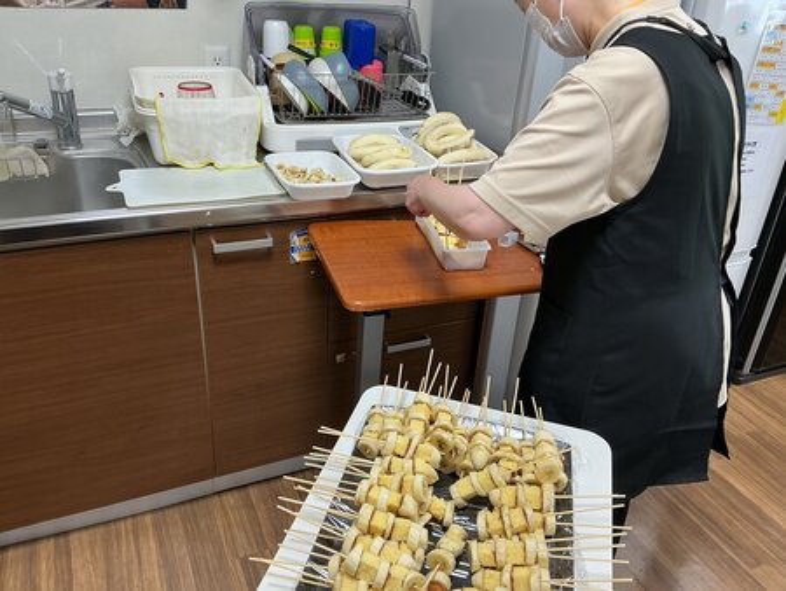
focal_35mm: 29
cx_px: 393
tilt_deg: -26.9
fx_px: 659
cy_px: 296
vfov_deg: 48.3
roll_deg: -3.6
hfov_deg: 61.6
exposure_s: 1/60
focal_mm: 3
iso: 40
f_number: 1.8
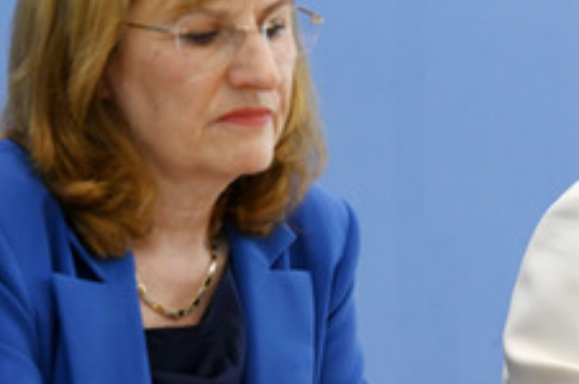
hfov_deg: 9.3
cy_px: 179
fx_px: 3533
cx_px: 514
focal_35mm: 220
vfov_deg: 6.2
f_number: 8
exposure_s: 1/500
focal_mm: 110
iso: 3200
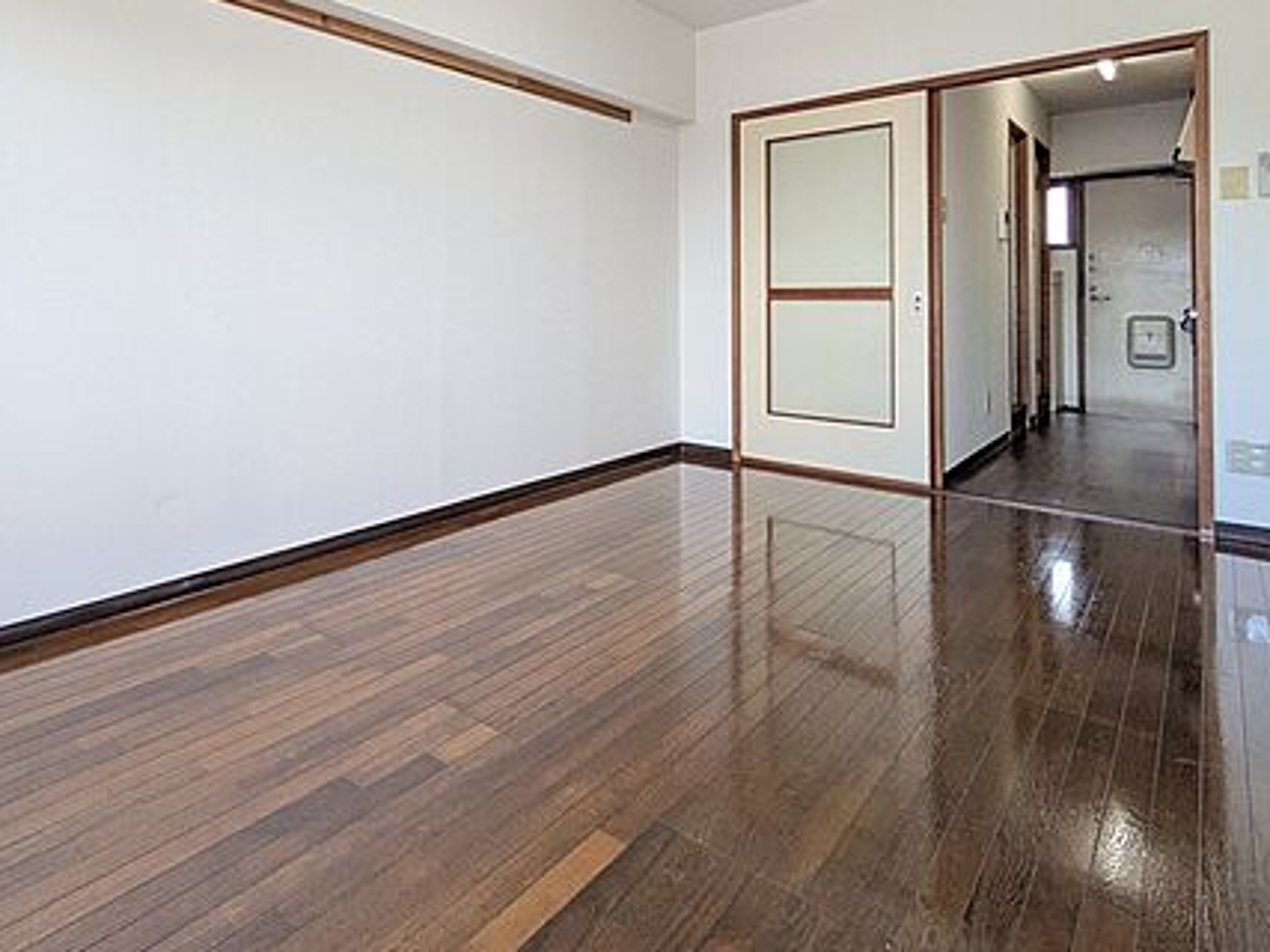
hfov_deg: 77.9
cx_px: 494
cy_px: 286
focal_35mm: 21
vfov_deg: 61.2
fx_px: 770
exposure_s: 1/100
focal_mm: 1.83
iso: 144
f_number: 2.2
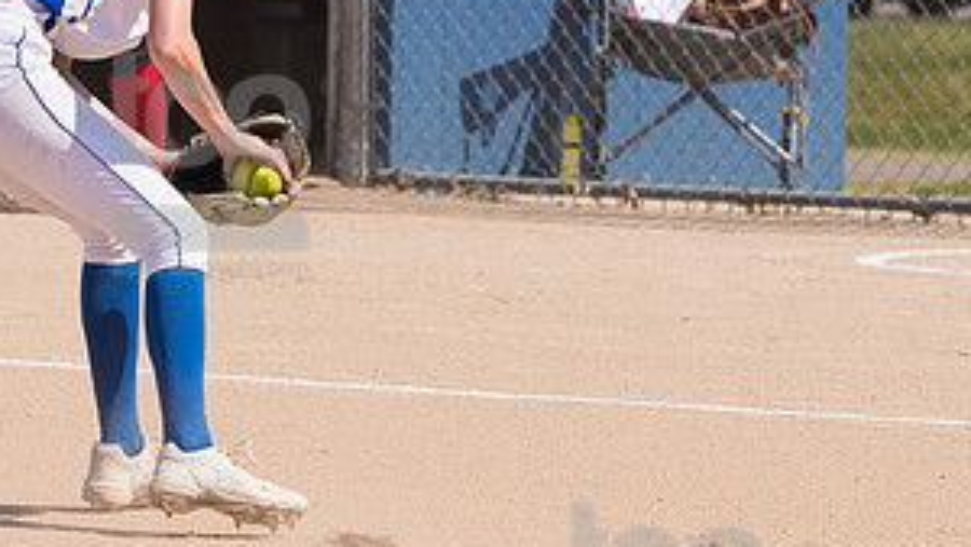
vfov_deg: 2.6
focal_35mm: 470
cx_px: 210
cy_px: 165
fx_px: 12105
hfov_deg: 4.6
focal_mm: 155
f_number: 5.6
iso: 250
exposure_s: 1/1600
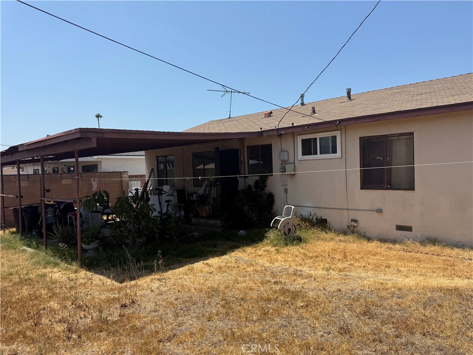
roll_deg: +1.3
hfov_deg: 71.6
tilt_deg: -1.0
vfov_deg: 56.8
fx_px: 328
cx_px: 236
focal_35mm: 24
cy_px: 178
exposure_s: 1/4673
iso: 80
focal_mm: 6.76
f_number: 1.78
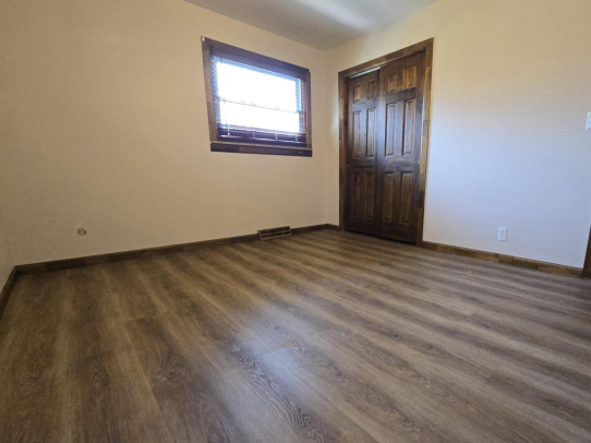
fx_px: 273
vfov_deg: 78.0
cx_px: 340
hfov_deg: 93.8
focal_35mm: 16
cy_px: 235
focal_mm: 2.2
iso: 250
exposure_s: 1/60.2
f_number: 2.2
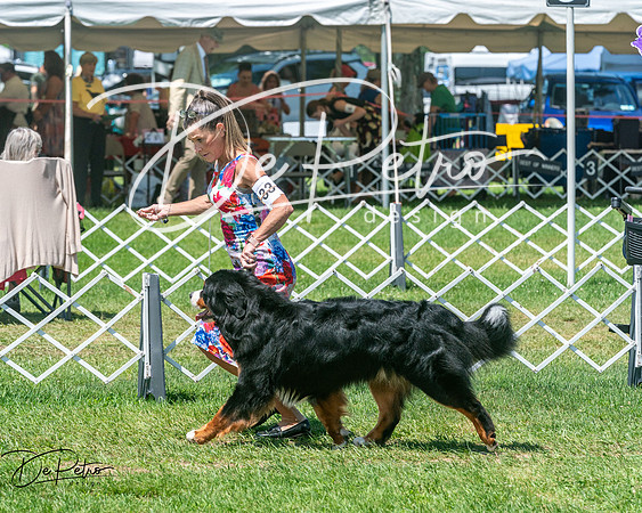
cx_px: 272
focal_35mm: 210
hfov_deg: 9.2
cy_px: 227
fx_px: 3989
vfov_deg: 7.4
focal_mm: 164
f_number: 7.1
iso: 400
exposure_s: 1/2000
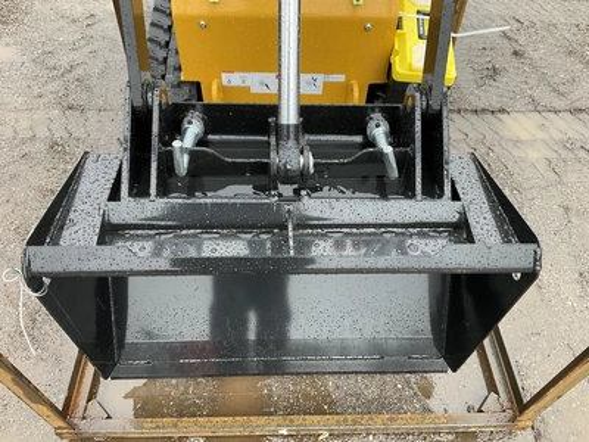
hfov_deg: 61.7
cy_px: 221
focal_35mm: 29
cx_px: 294
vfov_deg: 48.2
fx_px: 493
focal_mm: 3
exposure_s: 1/122
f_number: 1.8
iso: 50
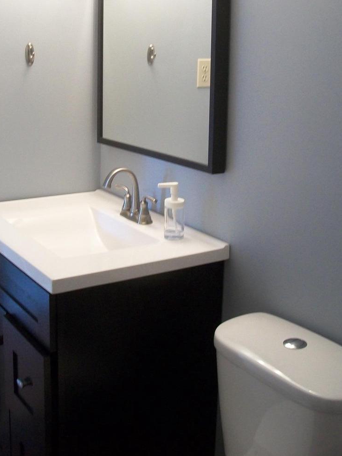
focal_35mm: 50
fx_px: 659
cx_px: 139
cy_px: 162
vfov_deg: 37.9
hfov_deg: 29.0
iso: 160
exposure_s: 1/13
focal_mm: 5.7
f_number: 2.9
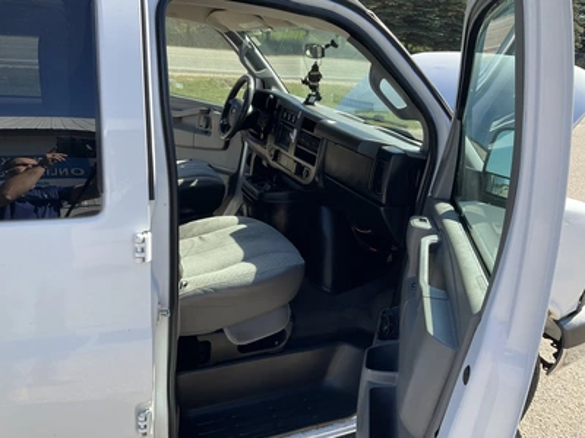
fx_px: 490
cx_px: 292
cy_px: 219
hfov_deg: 61.7
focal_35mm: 29
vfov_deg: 48.2
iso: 25
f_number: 1.8
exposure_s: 1/465
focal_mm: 3
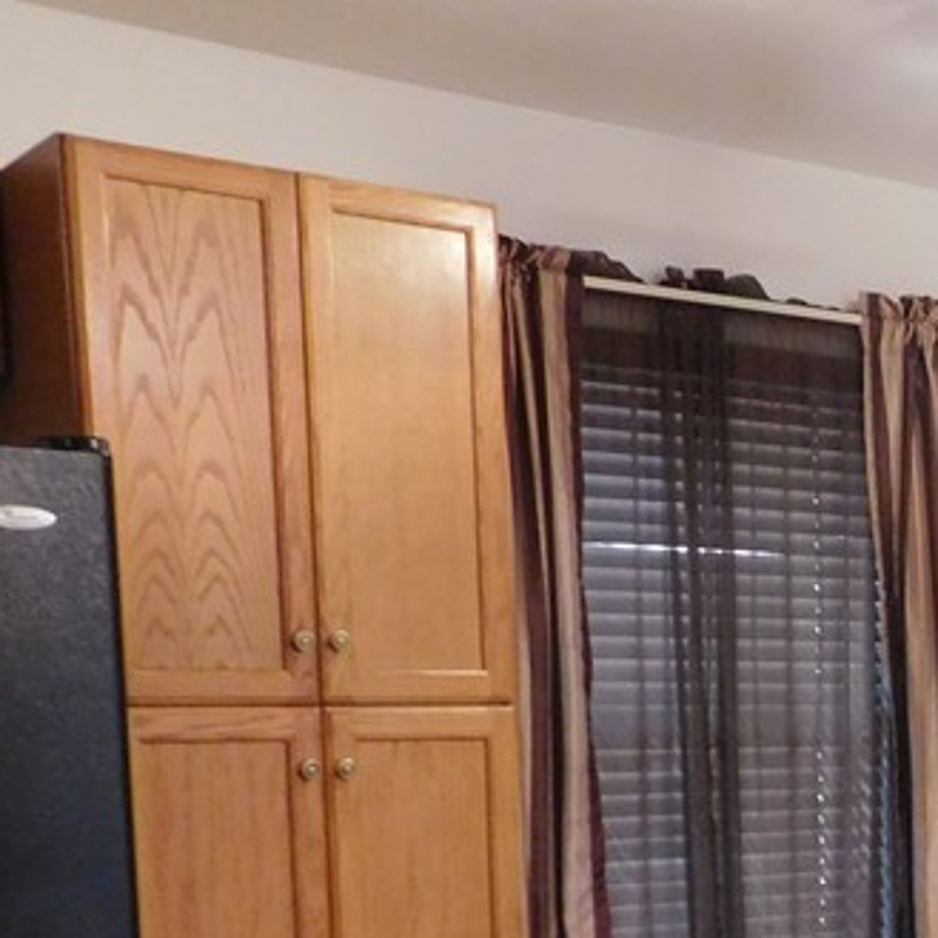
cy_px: 961
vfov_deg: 24.8
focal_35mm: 66
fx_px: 2023
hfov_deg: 23.3
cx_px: 1195
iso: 400
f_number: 3
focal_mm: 4.1
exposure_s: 1/13
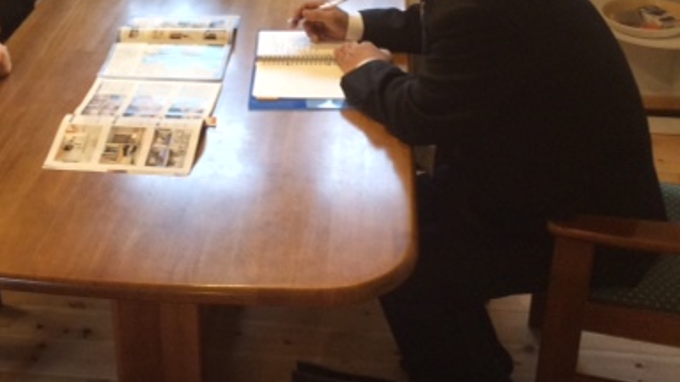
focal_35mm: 58
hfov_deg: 35.4
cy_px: 14
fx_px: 1046
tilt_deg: -23.2
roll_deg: +3.4
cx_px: 184
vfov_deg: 20.2
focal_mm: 3.3
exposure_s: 1/24
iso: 100
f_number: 2.4
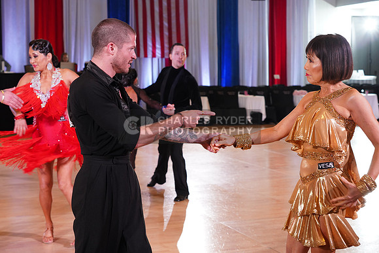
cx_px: 190
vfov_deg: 21.9
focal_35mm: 62
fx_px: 653
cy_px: 126
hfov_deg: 32.4
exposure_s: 1/160
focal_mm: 62
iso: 1600
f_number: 5.6
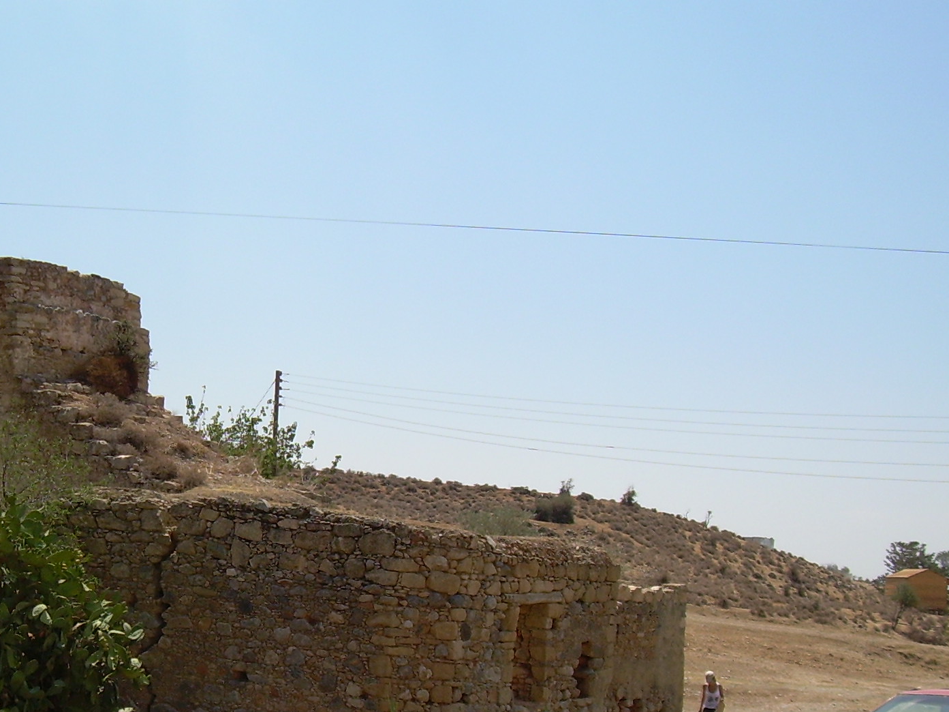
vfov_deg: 23.4
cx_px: 257
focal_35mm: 62
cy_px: 543
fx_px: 1699
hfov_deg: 30.8
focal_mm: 6.3
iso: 50
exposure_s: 1/1297
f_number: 2.8
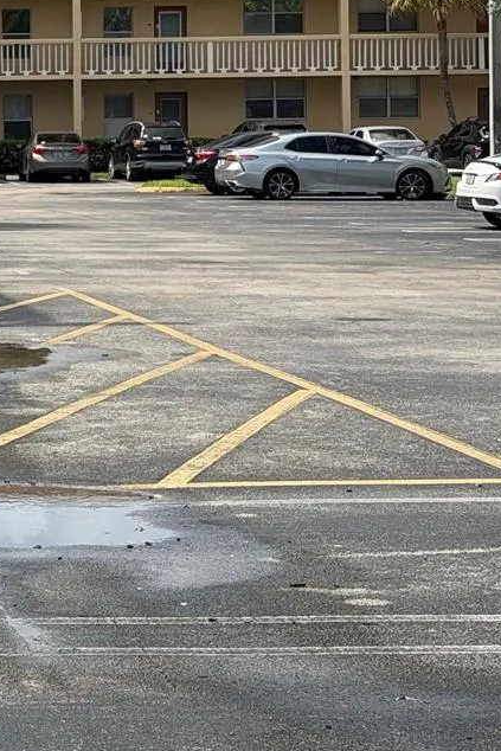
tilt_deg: +0.0
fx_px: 2629
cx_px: -283
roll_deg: +1.4
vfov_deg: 16.1
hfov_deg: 10.5
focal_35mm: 126
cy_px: 107
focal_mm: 6.76
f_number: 1.78
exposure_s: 1/6024
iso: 80
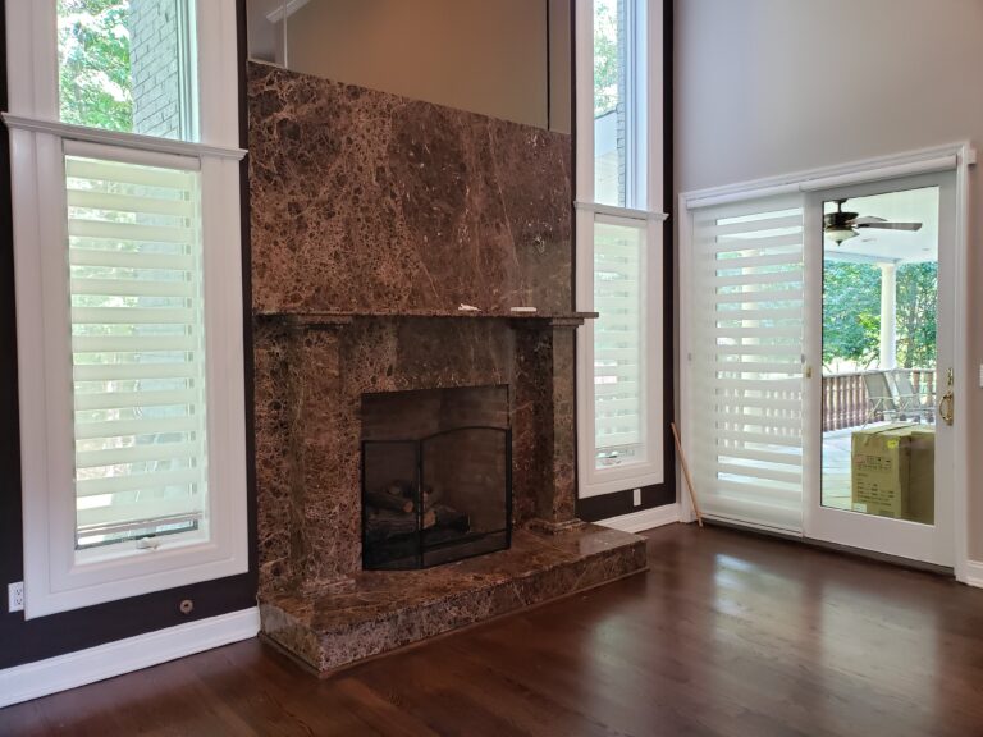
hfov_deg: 67.3
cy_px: 368
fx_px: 738
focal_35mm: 26
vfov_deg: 53.1
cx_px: 492
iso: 320
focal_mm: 4.3
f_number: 2.4
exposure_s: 1/30
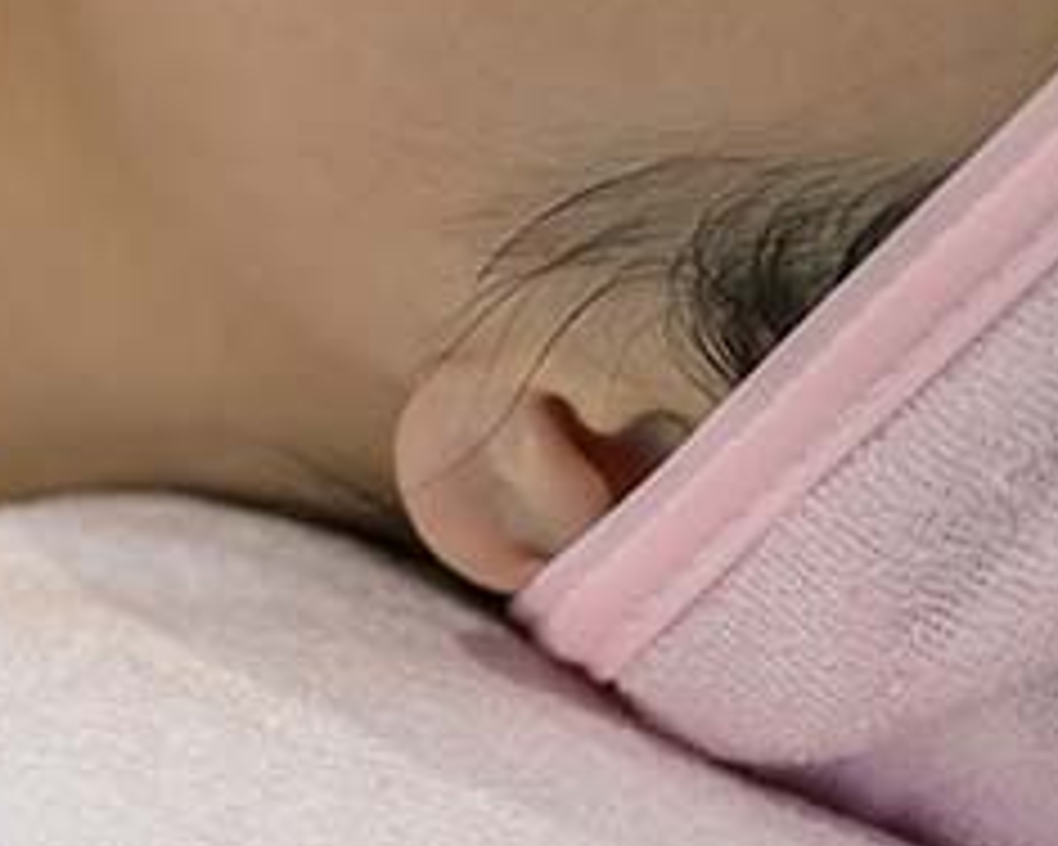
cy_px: -202
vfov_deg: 8.3
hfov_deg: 10.3
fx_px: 5762
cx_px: -207
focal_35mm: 184
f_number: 2.8
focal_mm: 48
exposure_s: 1/200
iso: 800
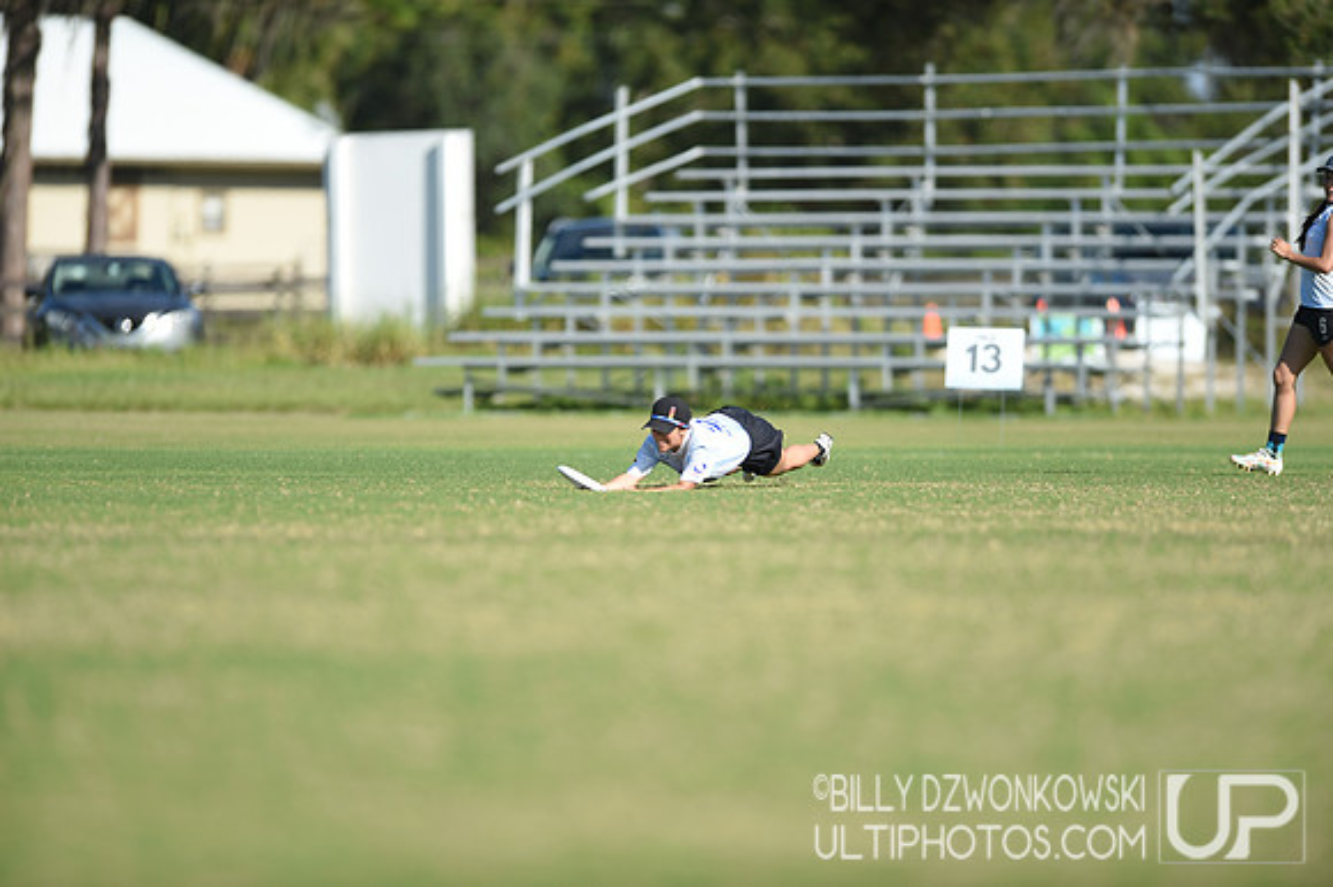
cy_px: 444
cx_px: 666
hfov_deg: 5.2
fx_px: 14802
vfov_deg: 3.4
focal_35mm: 400
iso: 100
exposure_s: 1/1600
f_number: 2.8
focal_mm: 400
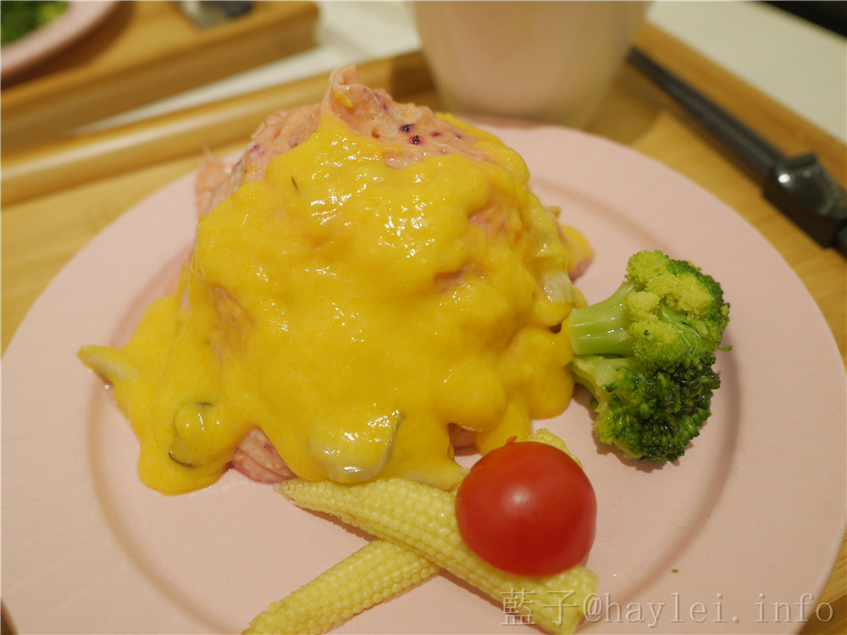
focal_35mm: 30
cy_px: 318
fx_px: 734
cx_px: 424
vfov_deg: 46.8
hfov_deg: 60.0
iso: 200
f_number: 2.8
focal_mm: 15
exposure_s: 1/80
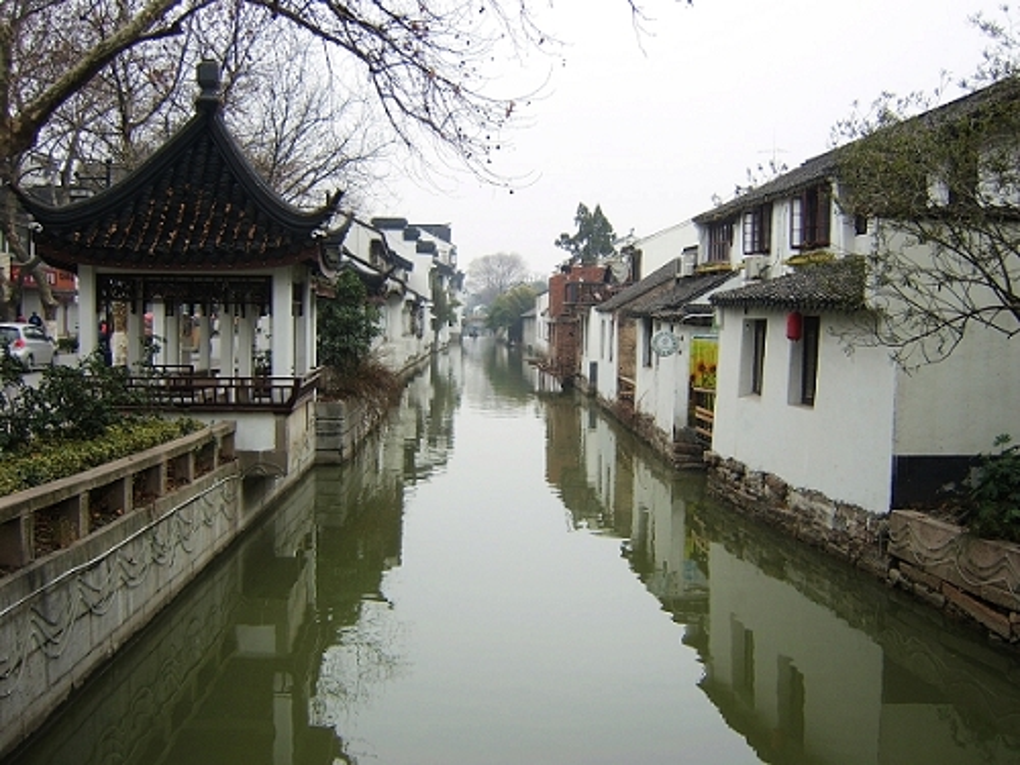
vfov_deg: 45.4
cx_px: 510
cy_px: 382
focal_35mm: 31
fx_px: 913
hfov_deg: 58.4
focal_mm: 8.13
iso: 50
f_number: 2.7
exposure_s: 1/60
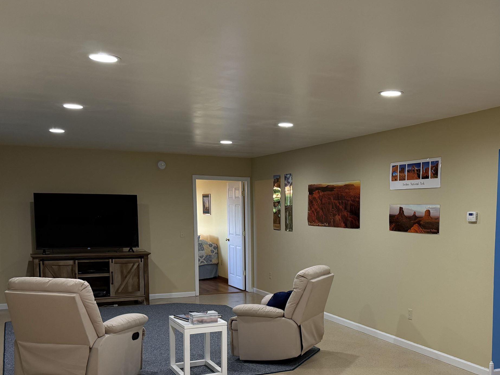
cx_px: 343
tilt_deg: -6.7
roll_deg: +0.2
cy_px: 267
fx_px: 578
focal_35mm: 40
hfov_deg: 45.9
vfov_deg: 35.4
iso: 200
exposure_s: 1/60
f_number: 1.78
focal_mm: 6.76
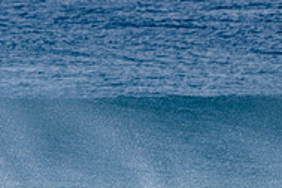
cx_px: -66
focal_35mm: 1199
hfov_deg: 1.7
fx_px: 9391
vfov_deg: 1.1
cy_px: 250
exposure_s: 1/2000
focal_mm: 390
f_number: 5.6
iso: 200
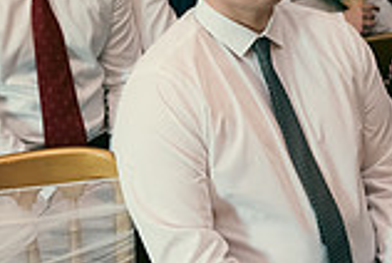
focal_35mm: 88
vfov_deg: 15.6
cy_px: 88
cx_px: 320
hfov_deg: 22.7
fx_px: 960
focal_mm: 24
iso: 1250
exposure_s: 1/160
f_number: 3.5
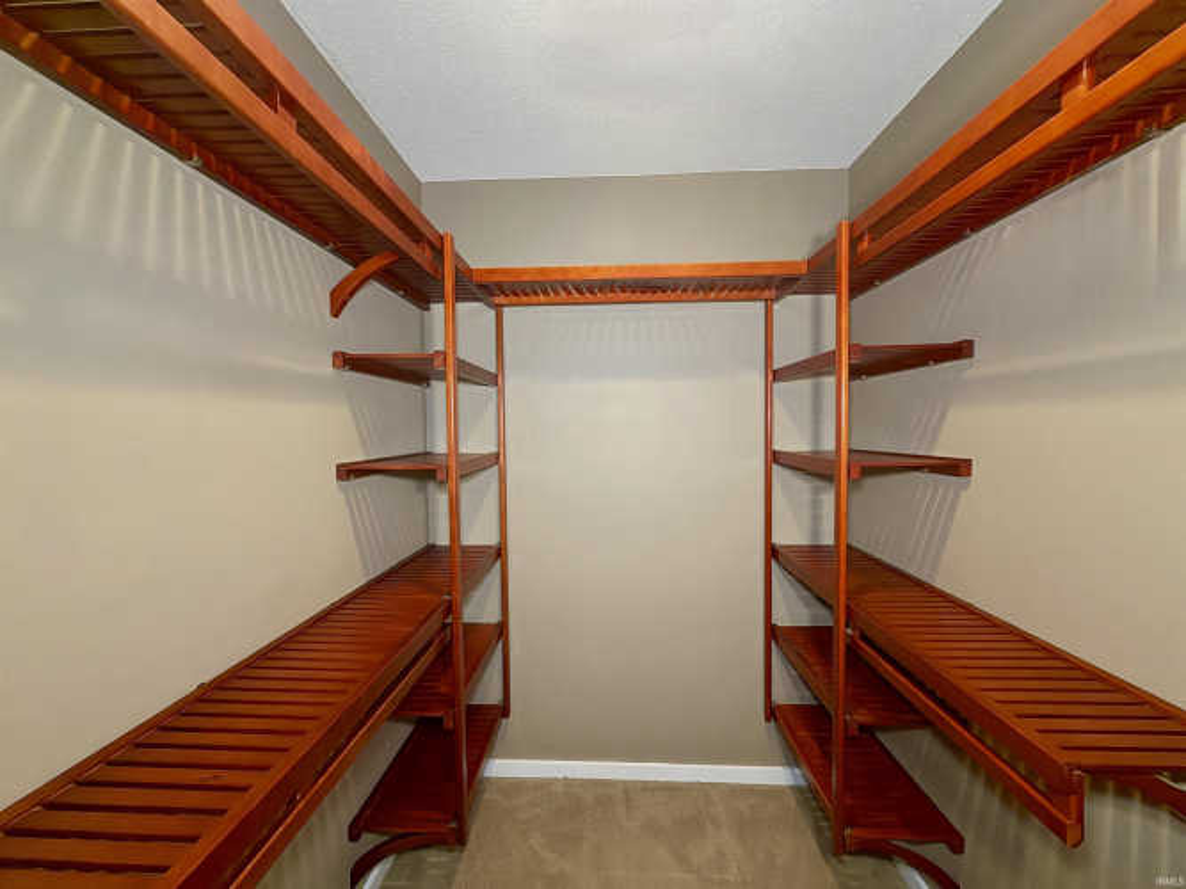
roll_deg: -0.1
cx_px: 593
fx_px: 480
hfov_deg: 102.1
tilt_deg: -1.8
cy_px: 444
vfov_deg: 85.7
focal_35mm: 14
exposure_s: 1/40
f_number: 2.2
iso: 500
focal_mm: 2.22
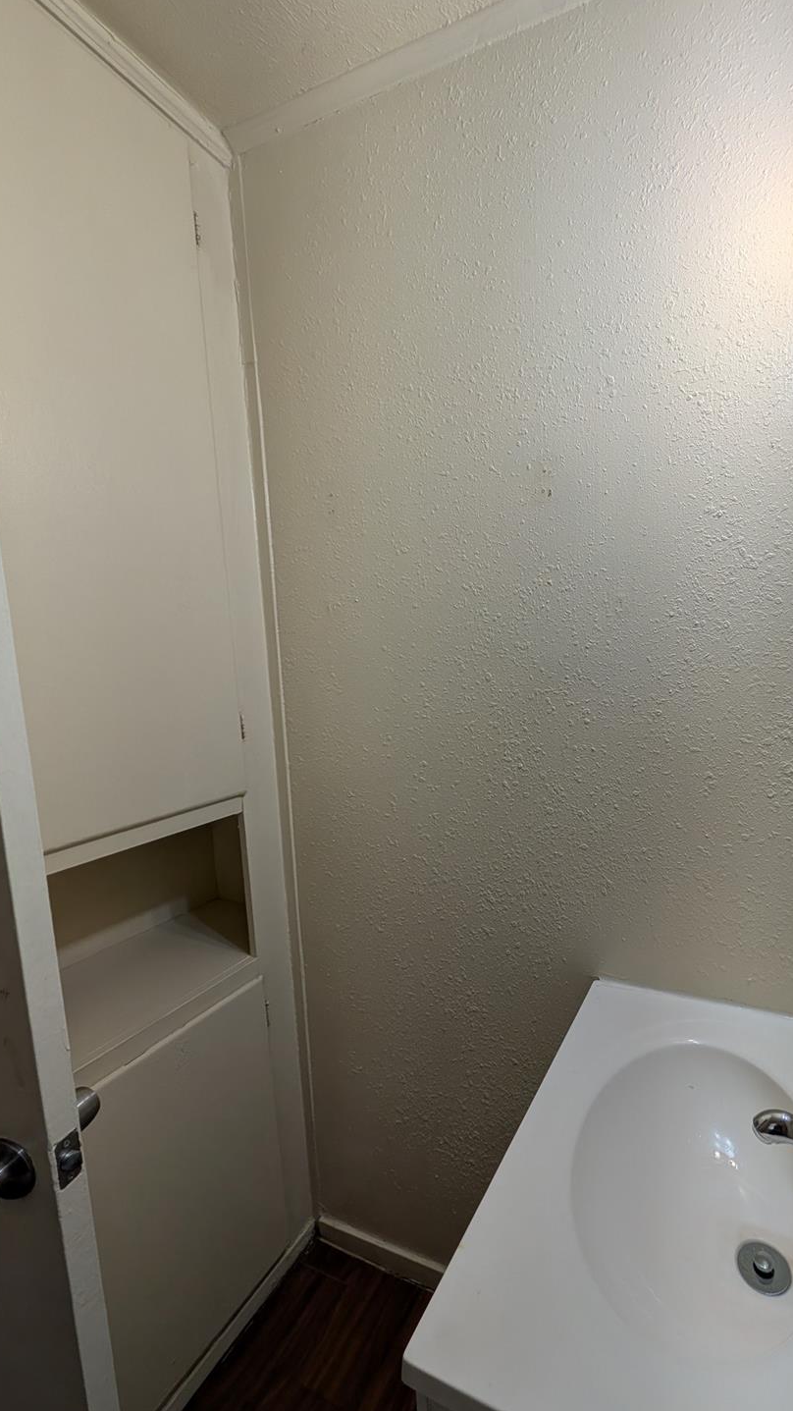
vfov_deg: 106.8
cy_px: 729
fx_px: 523
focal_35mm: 14
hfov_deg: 71.7
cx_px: 538
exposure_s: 1/164
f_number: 1.7
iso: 32
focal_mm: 2.02
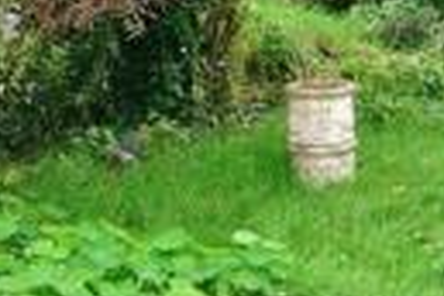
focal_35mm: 76
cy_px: -136
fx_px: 937
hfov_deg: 25.8
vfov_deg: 16.5
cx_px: 396
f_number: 7.1
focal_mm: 10
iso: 160
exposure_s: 1/60
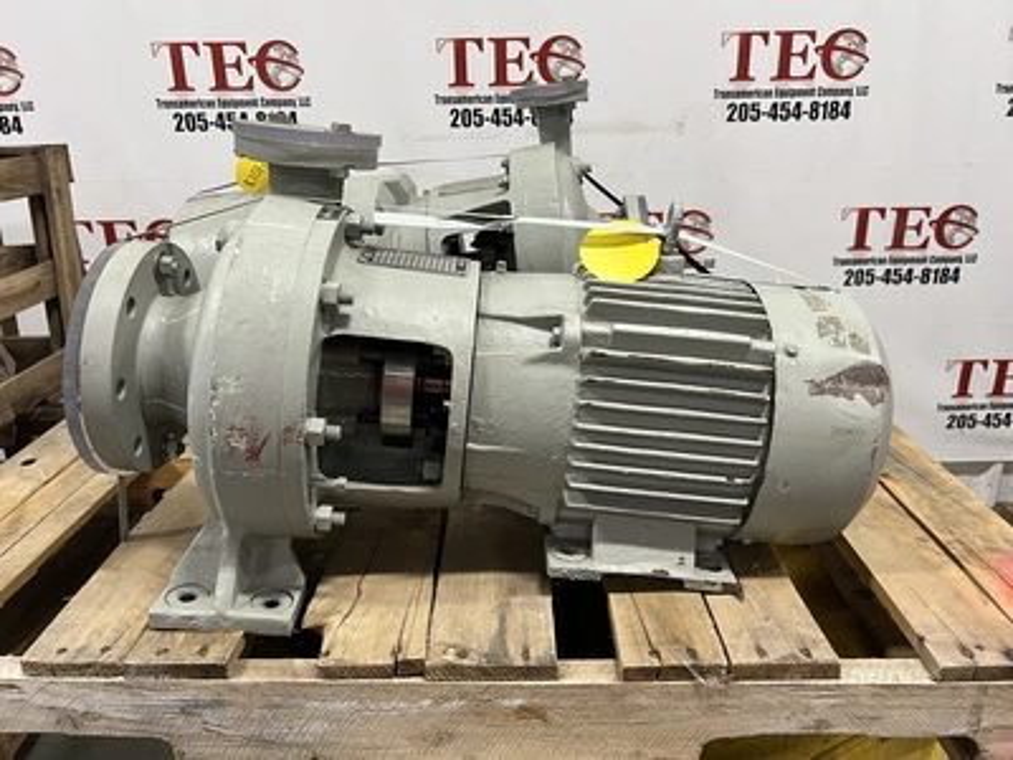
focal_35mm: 26
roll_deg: +1.7
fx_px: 761
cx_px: 506
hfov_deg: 67.3
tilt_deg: -20.2
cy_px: 380
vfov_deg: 53.1
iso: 200
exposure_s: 1/60
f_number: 1.5
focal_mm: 5.7
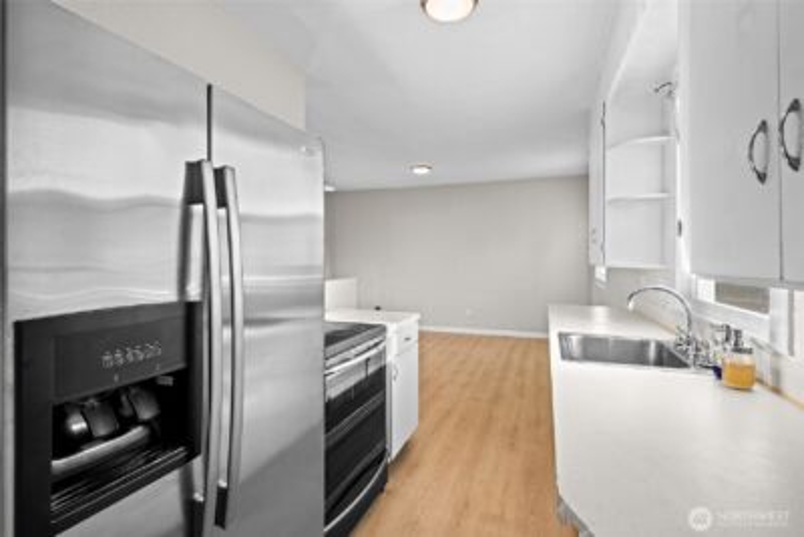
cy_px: 268
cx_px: 402
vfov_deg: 67.4
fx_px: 402
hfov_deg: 90.0
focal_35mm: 18
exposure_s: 1/8
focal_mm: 18
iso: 250
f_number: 8
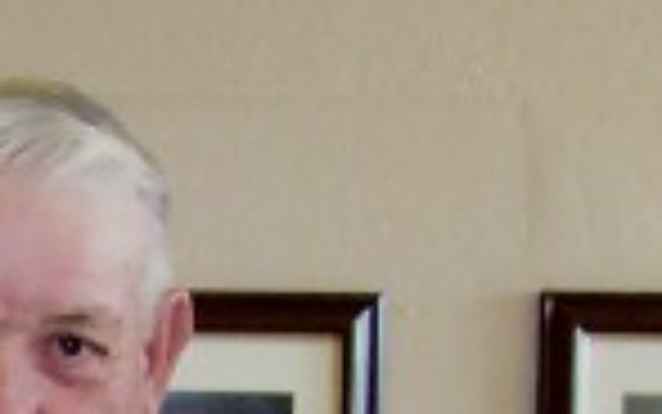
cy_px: 932
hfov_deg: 9.7
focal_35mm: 205
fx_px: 3700
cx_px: -518
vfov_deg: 6.2
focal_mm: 5.6
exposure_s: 1/60
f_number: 2.8
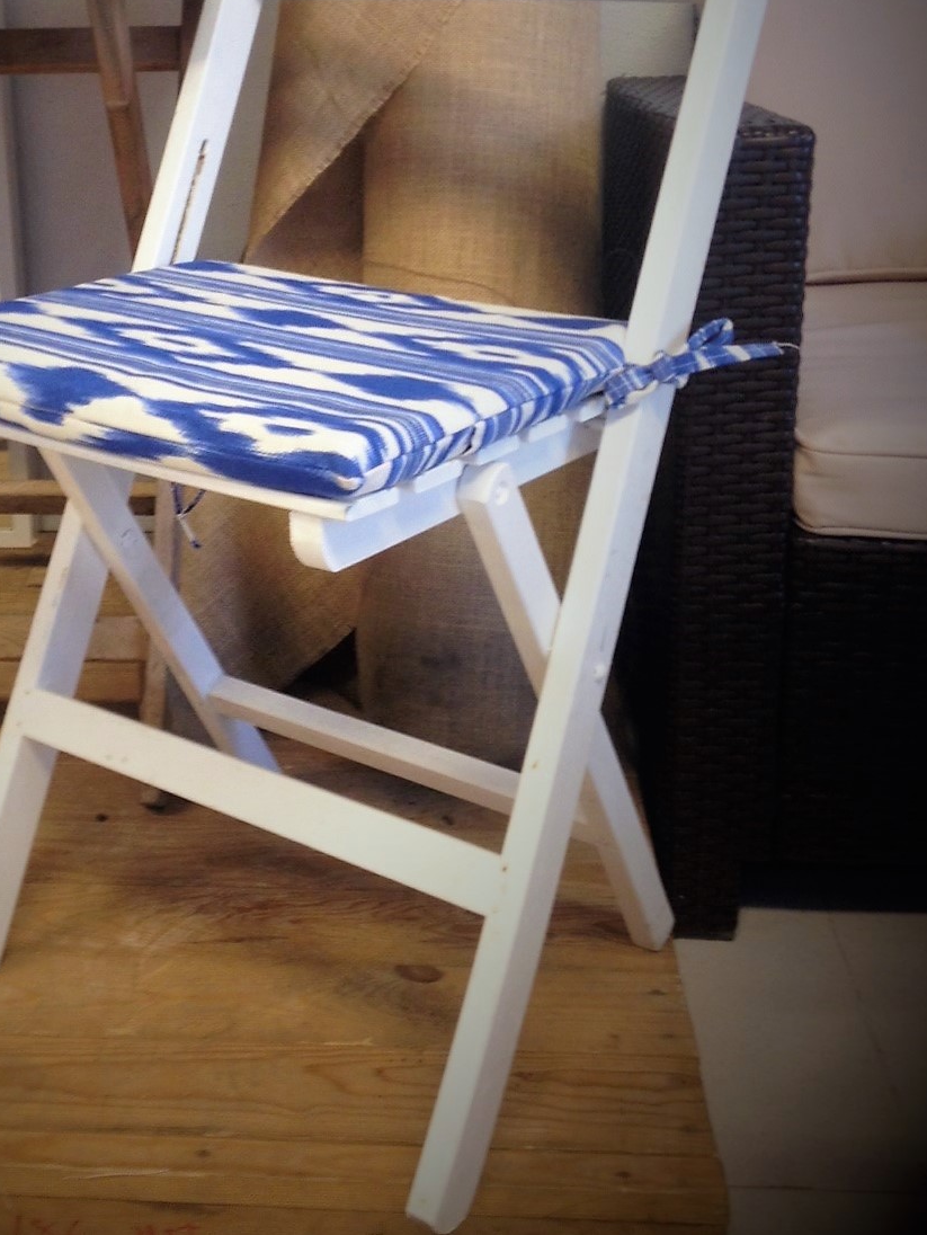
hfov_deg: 27.7
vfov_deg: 36.2
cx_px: 245
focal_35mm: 52
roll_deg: +2.7
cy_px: 363
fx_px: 1855
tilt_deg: -18.1
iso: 64
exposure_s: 1/20
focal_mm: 4.28
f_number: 2.4
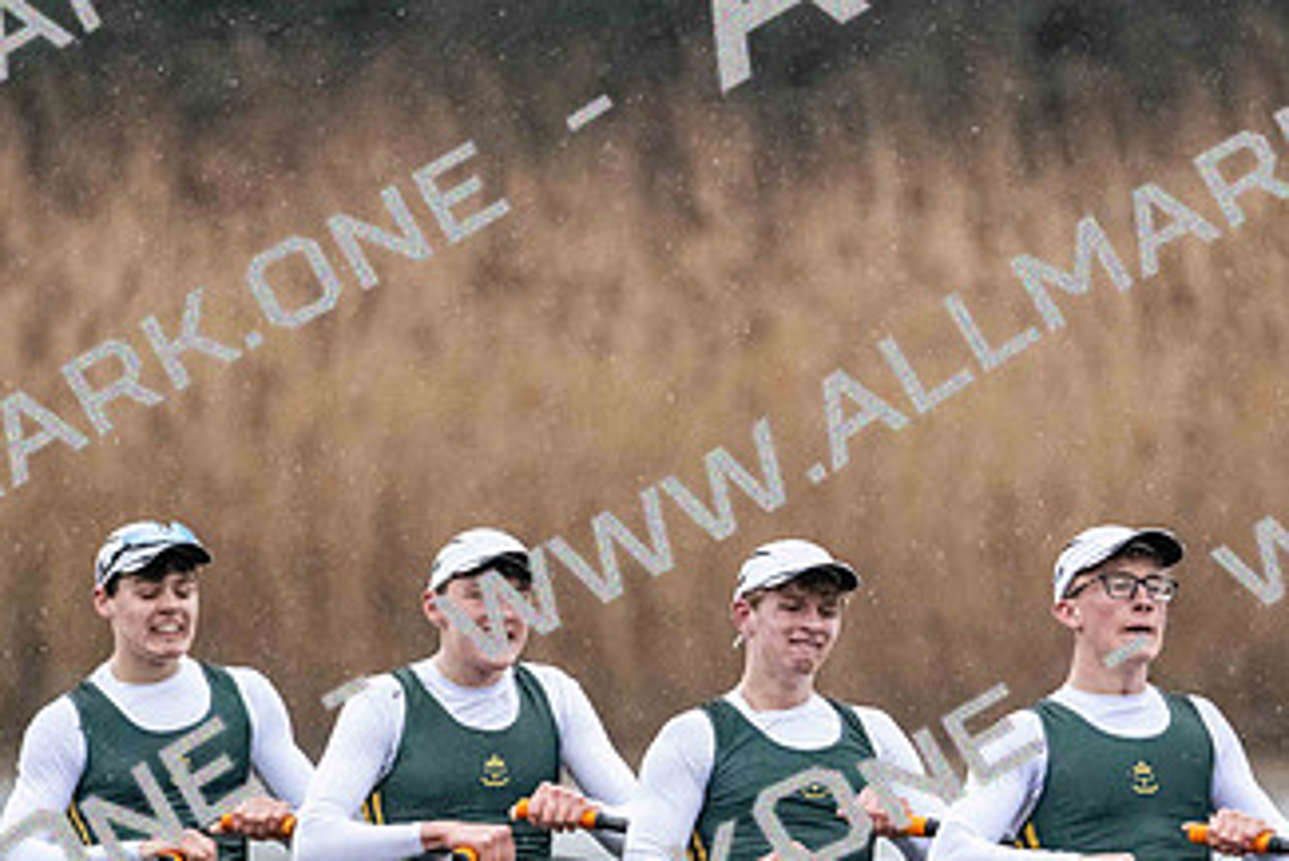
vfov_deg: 1.9
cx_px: 924
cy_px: 673
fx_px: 25575
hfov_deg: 2.9
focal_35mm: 714
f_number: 4.5
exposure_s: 1/1600
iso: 6400
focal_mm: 400
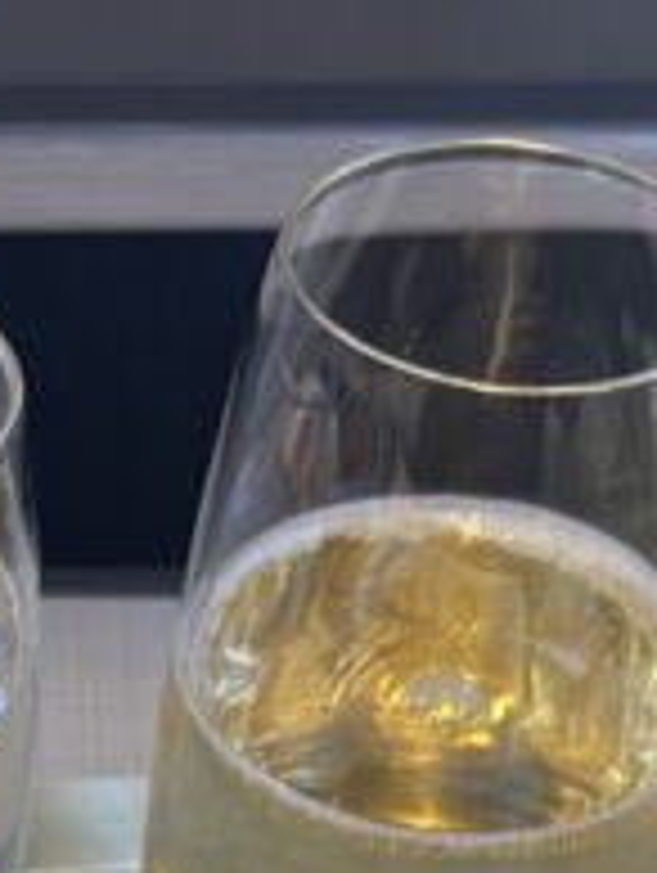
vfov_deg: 13.2
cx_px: -63
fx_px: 3459
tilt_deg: -50.8
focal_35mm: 137
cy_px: 1472
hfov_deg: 10.7
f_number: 1.6
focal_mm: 5.96
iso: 100
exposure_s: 1/100
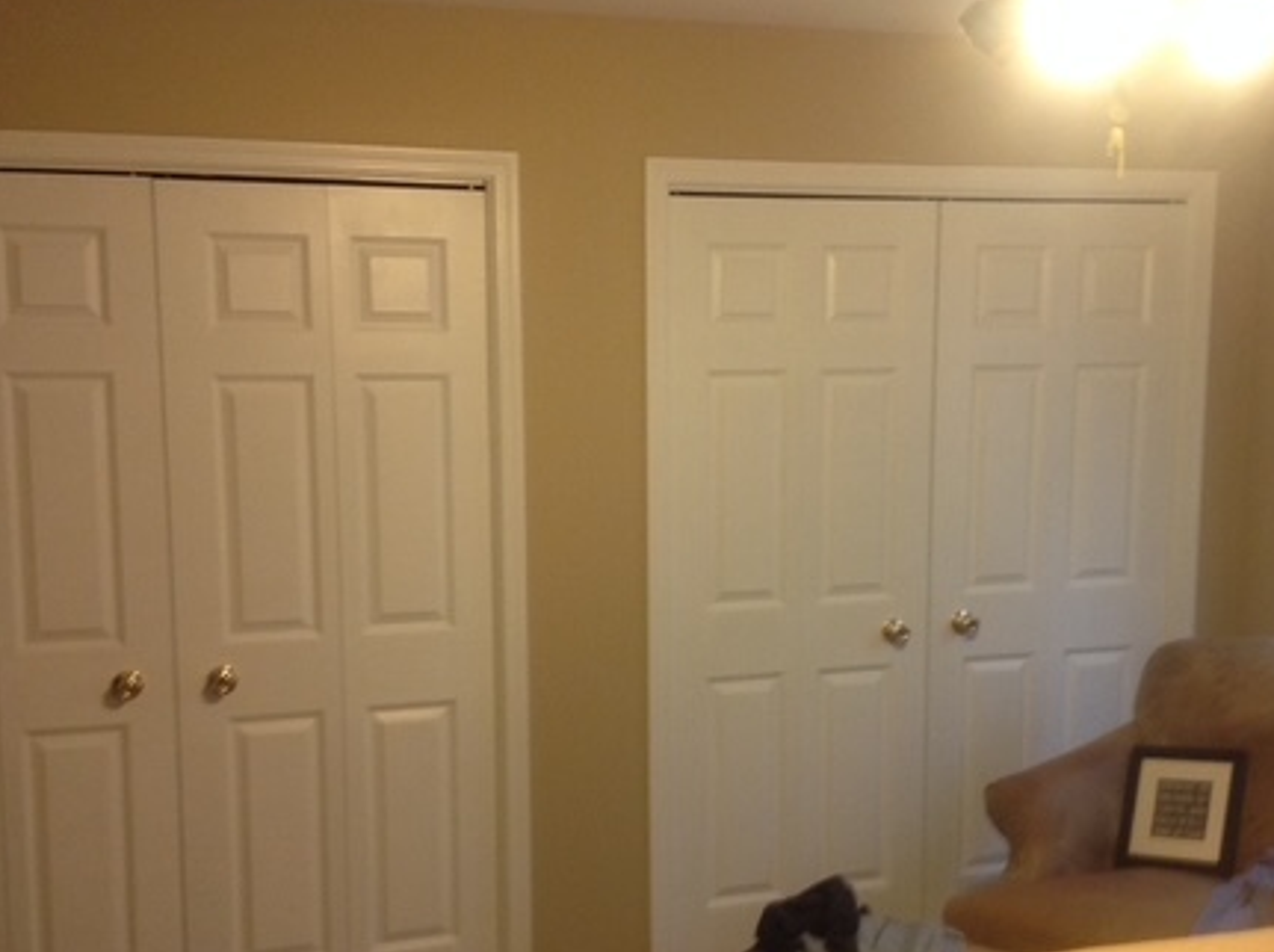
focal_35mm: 52
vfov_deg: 27.8
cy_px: 621
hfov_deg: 36.8
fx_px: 1911
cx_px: 692
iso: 160
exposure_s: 1/15
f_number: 2.4
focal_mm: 4.28
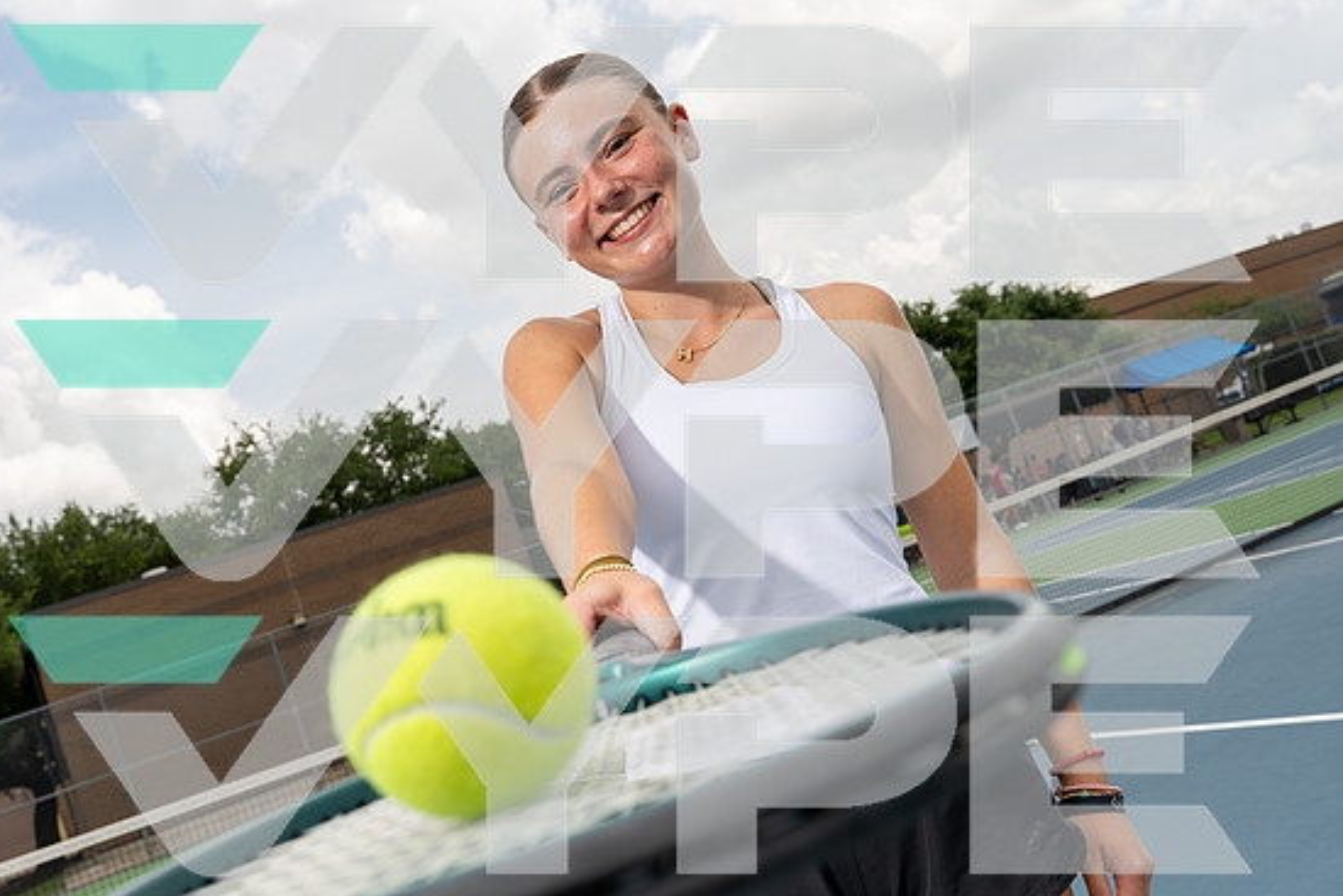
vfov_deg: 34.2
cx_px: 637
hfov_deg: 49.5
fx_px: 1455
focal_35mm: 39
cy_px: 450
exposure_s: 1/250
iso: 100
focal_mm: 37
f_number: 8
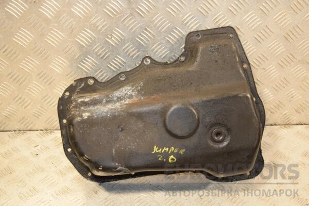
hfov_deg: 38.9
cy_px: 103
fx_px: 438
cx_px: 154
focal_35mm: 51
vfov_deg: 26.5
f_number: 5
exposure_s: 1/125
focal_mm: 34
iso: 800
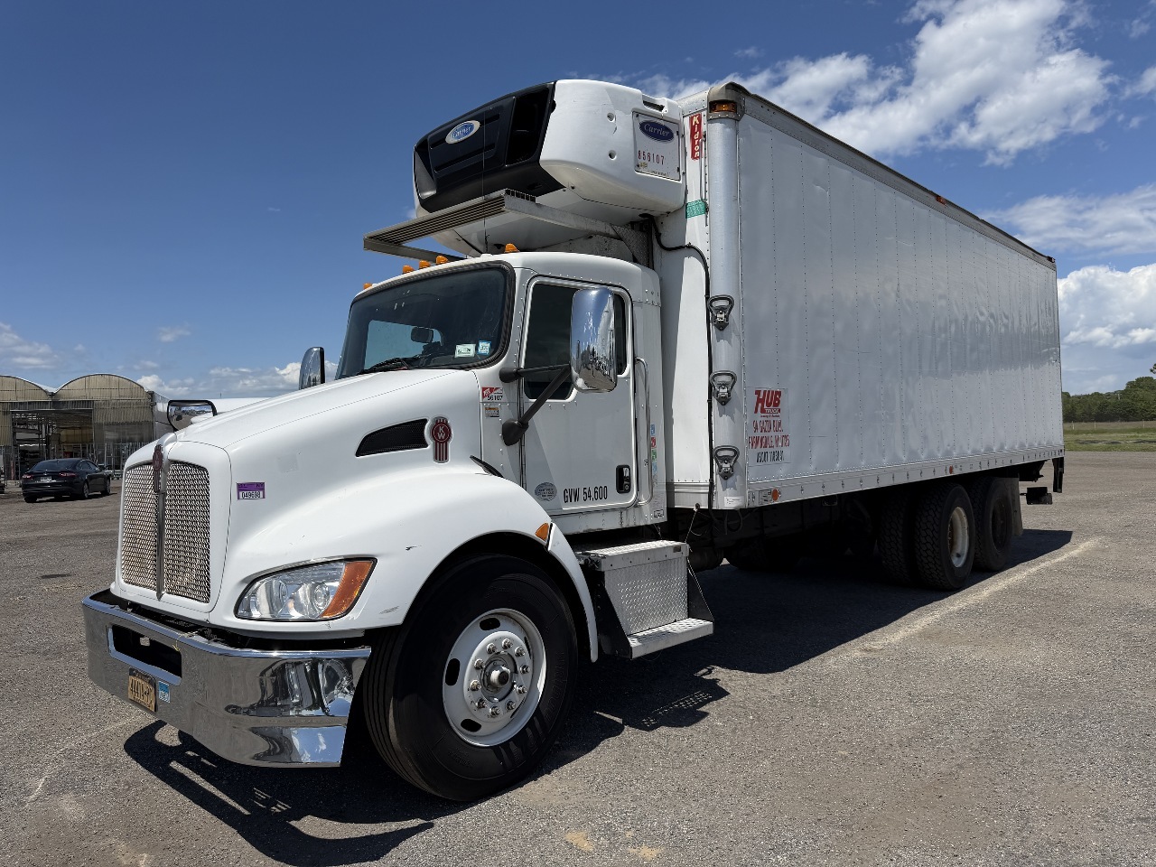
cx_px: 578
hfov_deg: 71.6
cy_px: 434
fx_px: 801
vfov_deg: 56.8
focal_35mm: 24
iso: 80
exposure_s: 1/9091
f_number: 1.78
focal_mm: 6.76
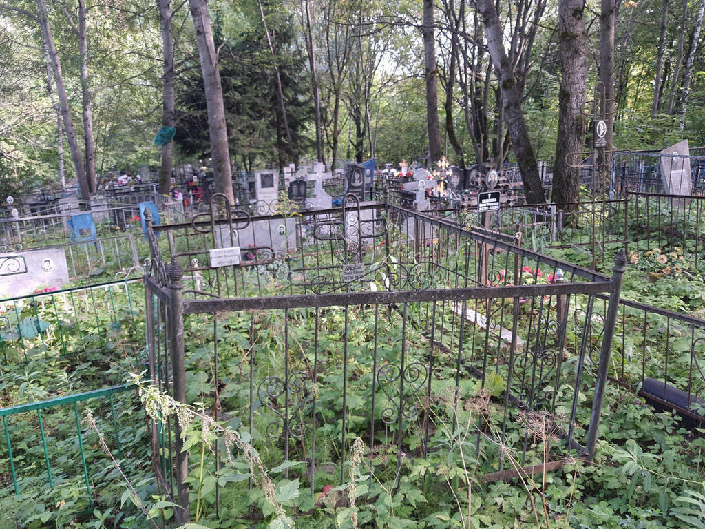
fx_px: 530
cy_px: 264
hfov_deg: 67.3
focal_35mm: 26
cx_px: 352
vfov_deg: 53.1
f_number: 1.7
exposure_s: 1/100
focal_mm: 4.32
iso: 80
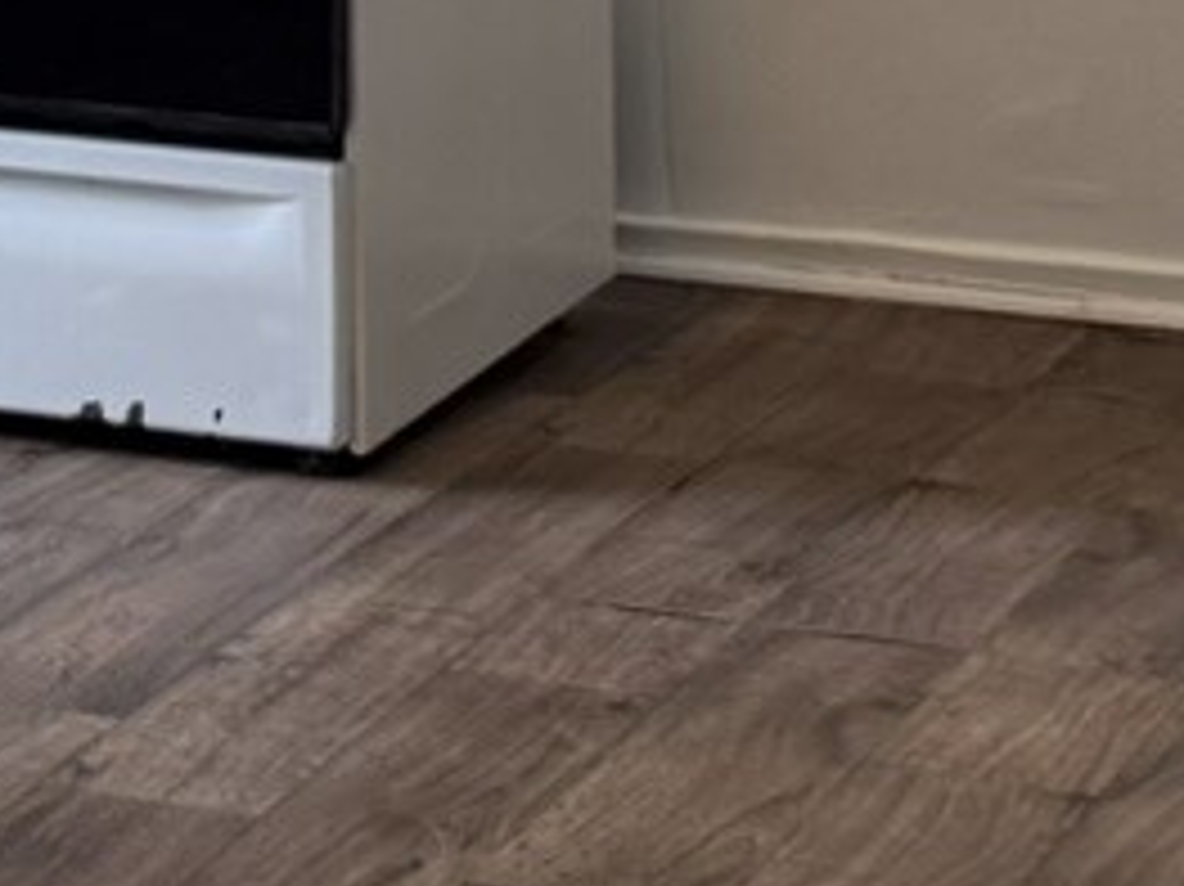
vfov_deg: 7.6
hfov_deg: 10.4
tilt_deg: -3.6
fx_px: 6393
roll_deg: +0.0
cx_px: -248
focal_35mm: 187
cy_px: -949
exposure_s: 1/234
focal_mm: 6.76
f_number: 1.78
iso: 100
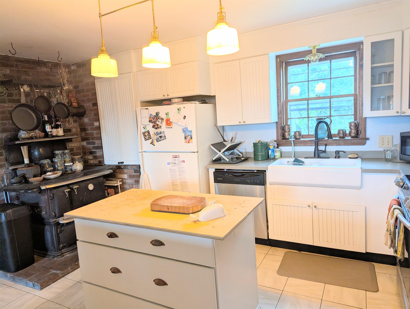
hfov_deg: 71.5
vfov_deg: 56.9
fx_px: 285
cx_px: 205
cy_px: 154
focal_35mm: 24
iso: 75
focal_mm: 6.81
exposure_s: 1/120
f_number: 1.85
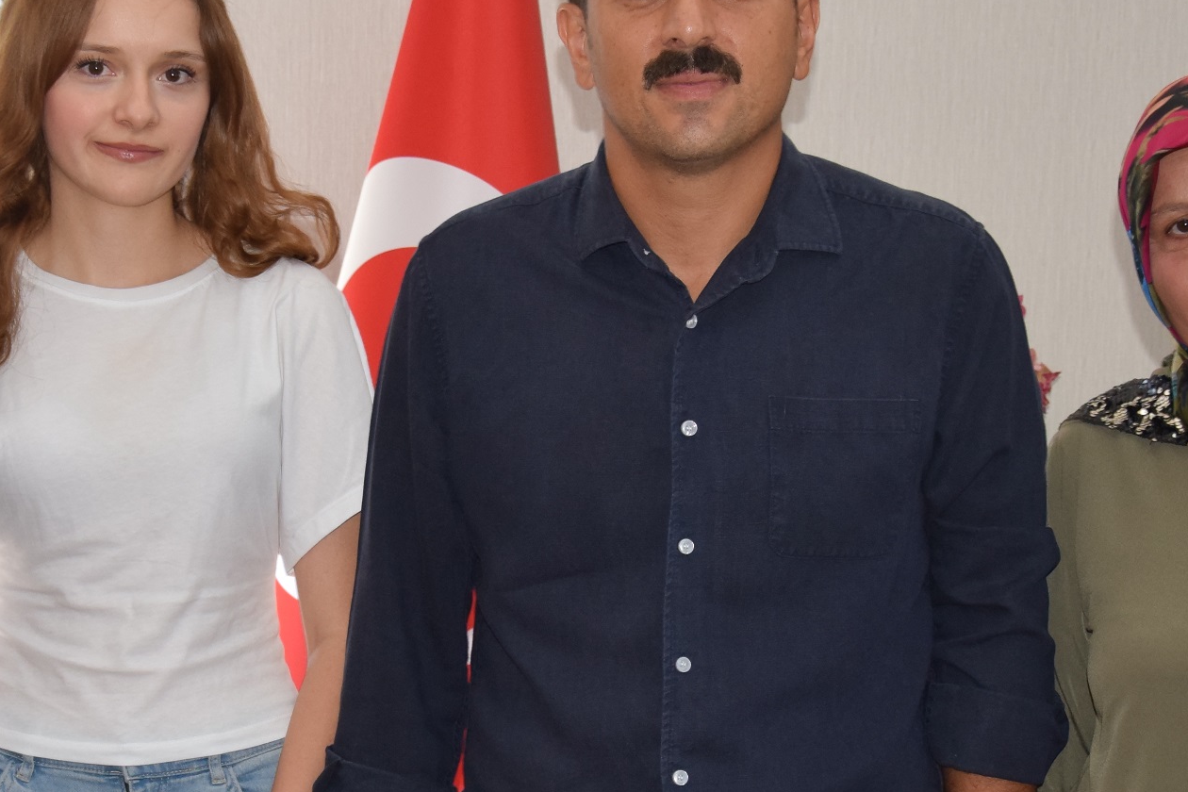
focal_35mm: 100
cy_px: 569
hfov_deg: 20.4
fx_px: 3300
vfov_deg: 13.6
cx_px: 477
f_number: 5.6
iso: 560
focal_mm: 28
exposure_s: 1/125
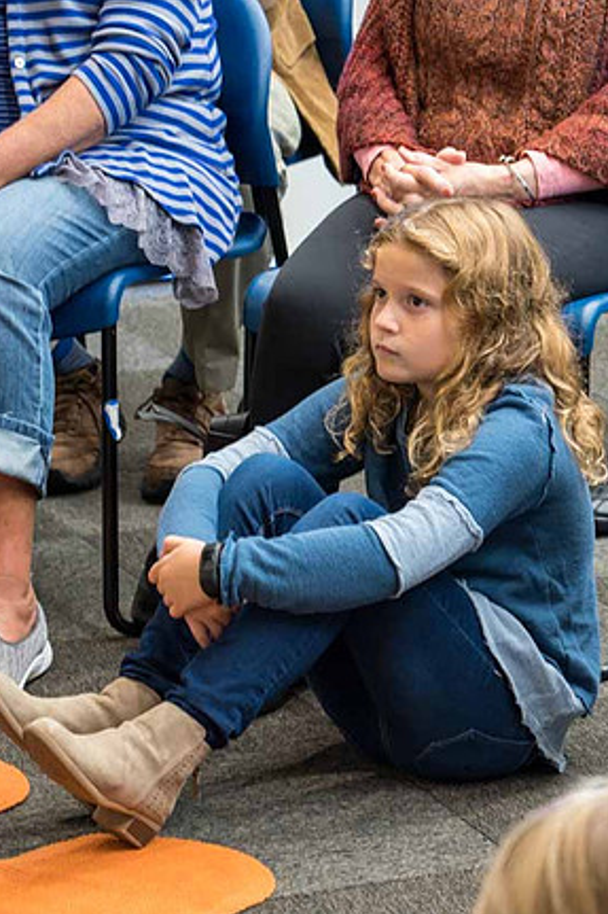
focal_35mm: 168
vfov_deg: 12.2
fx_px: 4259
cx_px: 553
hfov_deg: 8.1
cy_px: 459
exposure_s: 1/30
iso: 1600
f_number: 4.5
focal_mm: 60
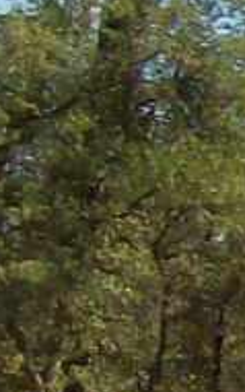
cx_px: 1241
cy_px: 307
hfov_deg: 3.7
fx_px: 3435
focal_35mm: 322
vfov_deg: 6.5
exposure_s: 1/456
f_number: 4.8
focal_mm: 6
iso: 80
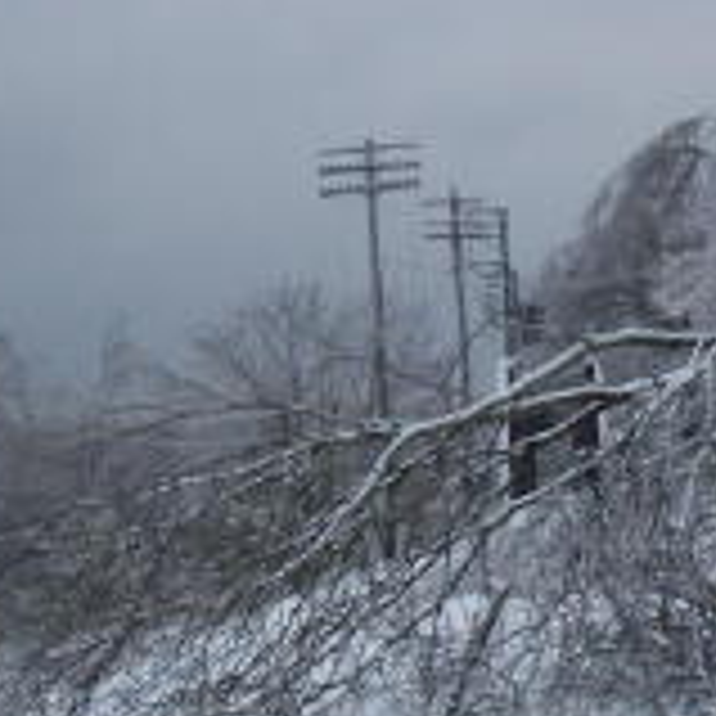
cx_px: 590
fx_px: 1966
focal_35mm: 84
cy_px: 367
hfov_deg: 20.4
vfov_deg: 20.6
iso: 100
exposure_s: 1/277
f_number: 4.5
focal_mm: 5.9
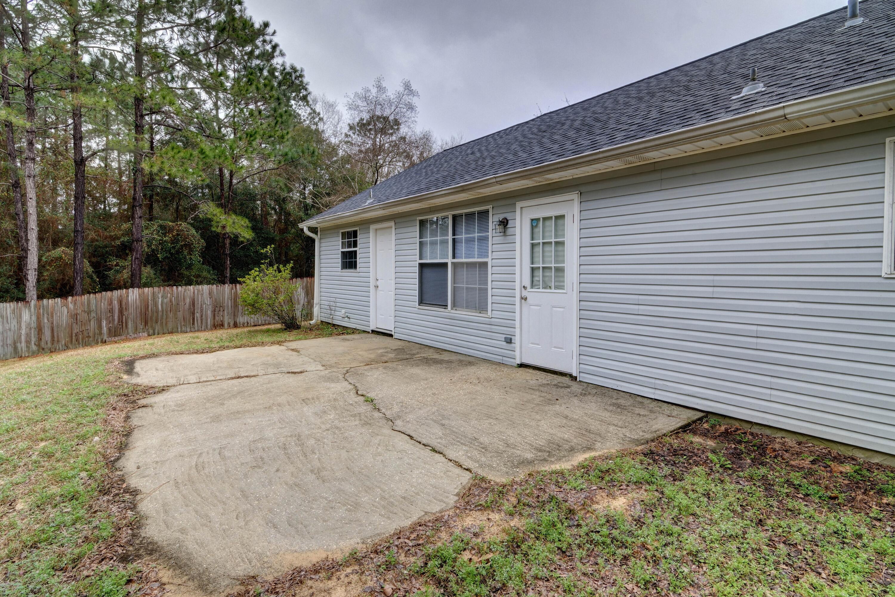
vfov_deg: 73.7
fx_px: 398
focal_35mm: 16
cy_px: 298
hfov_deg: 96.7
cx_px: 448
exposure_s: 1/60
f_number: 20
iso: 100
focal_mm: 11
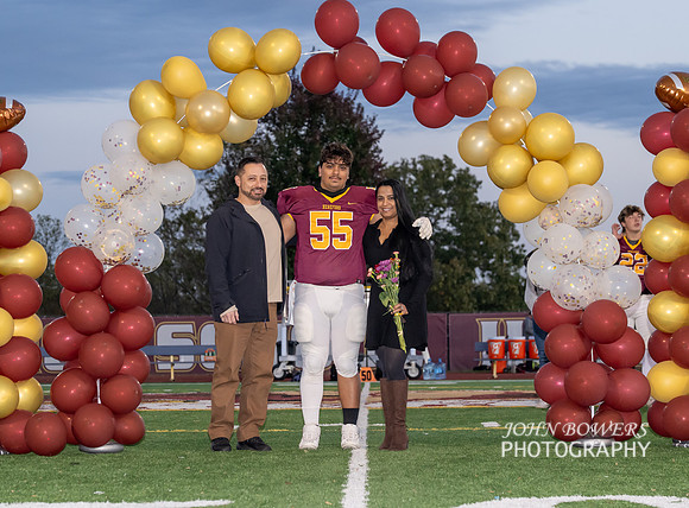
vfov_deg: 12.0
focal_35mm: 122
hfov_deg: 16.2
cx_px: 378
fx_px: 2424
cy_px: 265
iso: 1000
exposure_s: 1/200
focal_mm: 70
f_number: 4.5
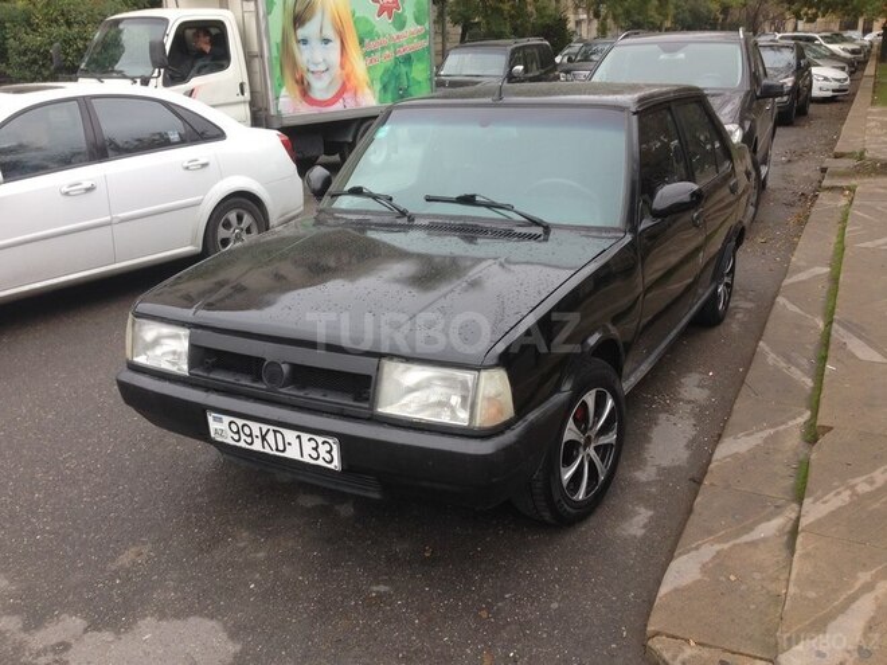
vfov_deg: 42.9
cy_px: 332
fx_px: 846
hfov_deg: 55.4
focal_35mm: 33
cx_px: 444
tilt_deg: -18.9
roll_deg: +0.8
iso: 50
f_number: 2.4
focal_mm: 4.12
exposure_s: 1/167
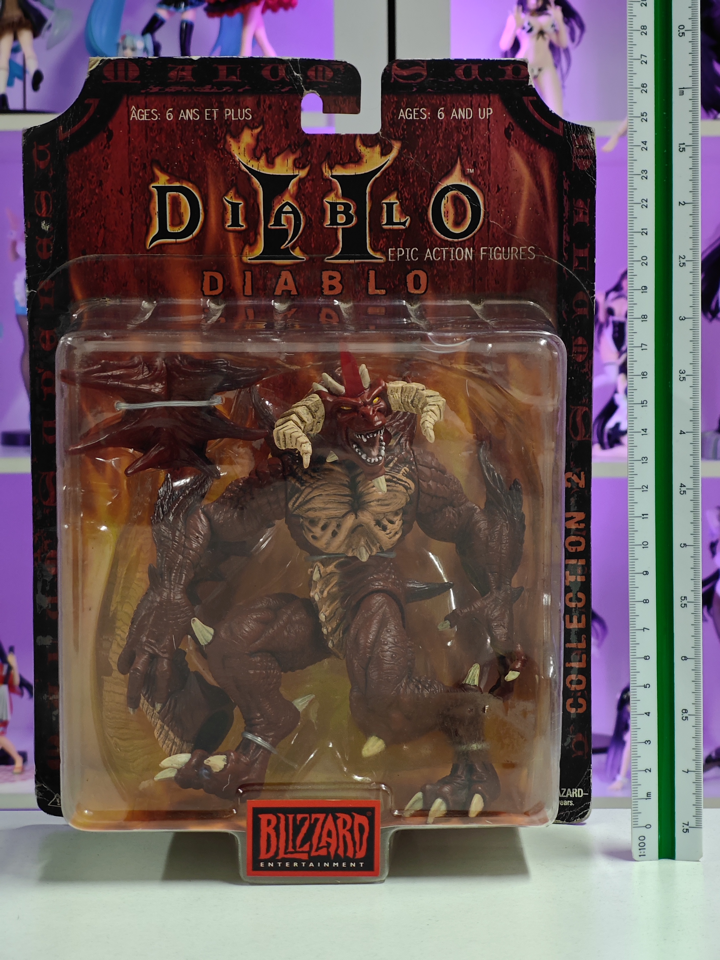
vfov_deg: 24.4
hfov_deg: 18.4
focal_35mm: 80
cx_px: 360
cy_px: 480
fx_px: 2219
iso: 400
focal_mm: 7.48
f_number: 2.4
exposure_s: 1/16.8
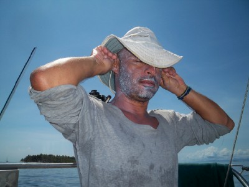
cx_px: 124
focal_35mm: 35
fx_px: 252
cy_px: 94
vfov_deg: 40.7
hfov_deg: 52.6
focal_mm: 6.3
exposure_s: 1/1000
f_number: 4.7
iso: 64
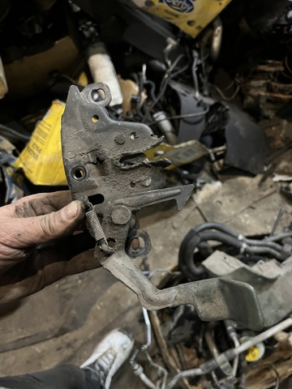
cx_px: 146
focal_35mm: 26
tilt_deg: -69.7
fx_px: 292
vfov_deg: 67.3
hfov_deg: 53.1
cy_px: 194
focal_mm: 5.1
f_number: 1.6
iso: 640
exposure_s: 1/25
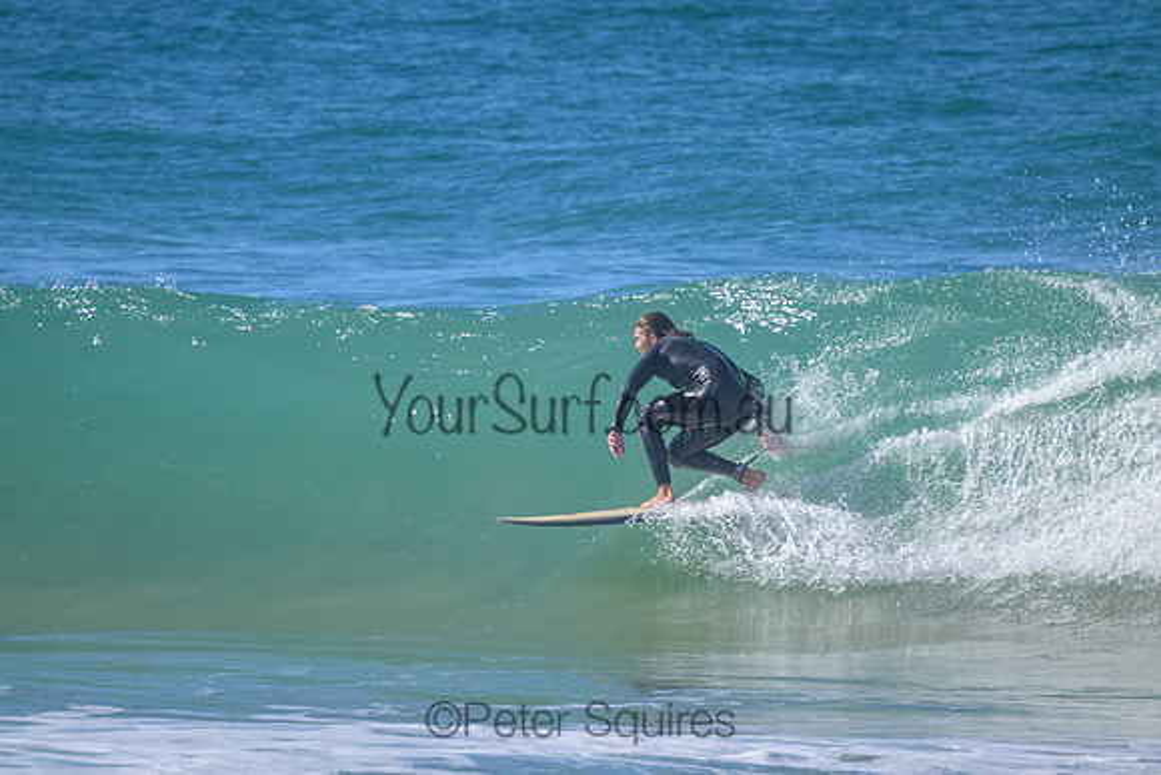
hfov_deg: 2.6
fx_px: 25805
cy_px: 388
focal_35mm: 800
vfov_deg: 1.7
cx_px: 580
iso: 1400
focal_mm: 800
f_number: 11
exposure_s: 1/2000
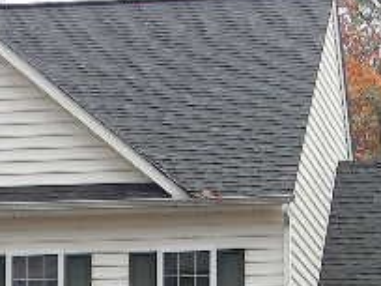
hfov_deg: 8.4
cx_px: 43
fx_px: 2598
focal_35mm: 236
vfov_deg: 6.2
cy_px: 533
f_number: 3.9
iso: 80
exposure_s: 1/174
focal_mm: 8.6
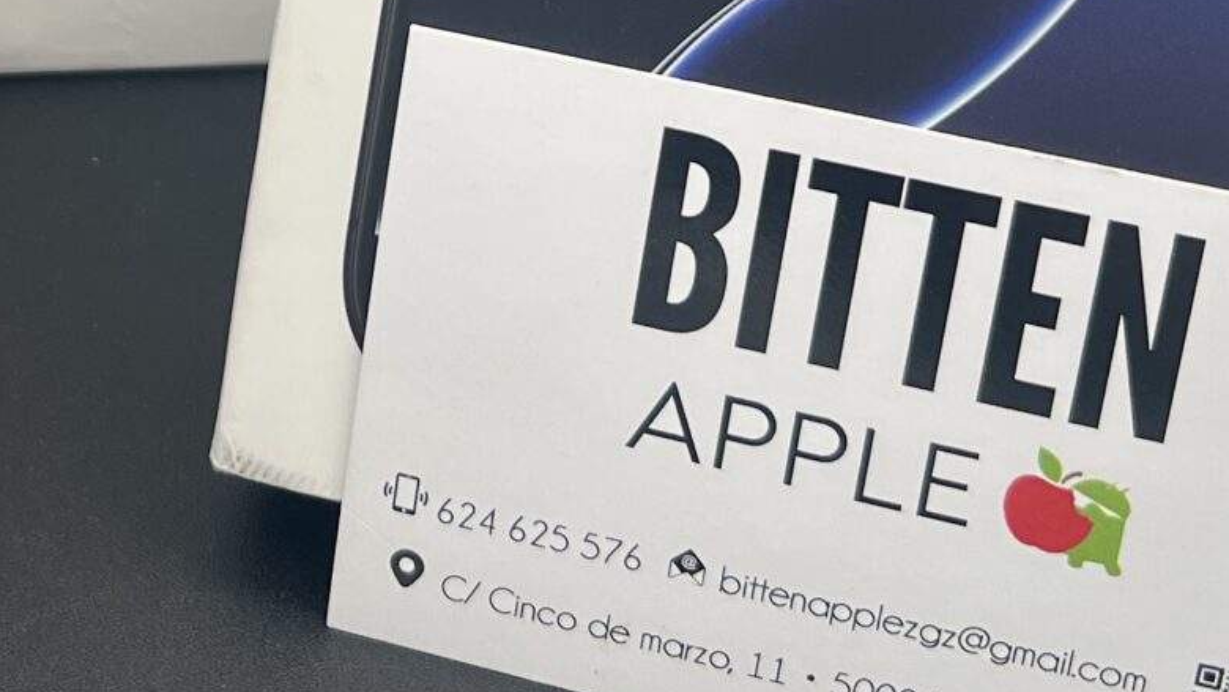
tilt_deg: -35.3
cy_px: -224
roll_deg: -0.8
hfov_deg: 22.3
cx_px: 85
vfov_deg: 12.6
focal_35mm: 93
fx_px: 3031
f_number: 1.5
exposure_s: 1/326
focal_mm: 5.7
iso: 50
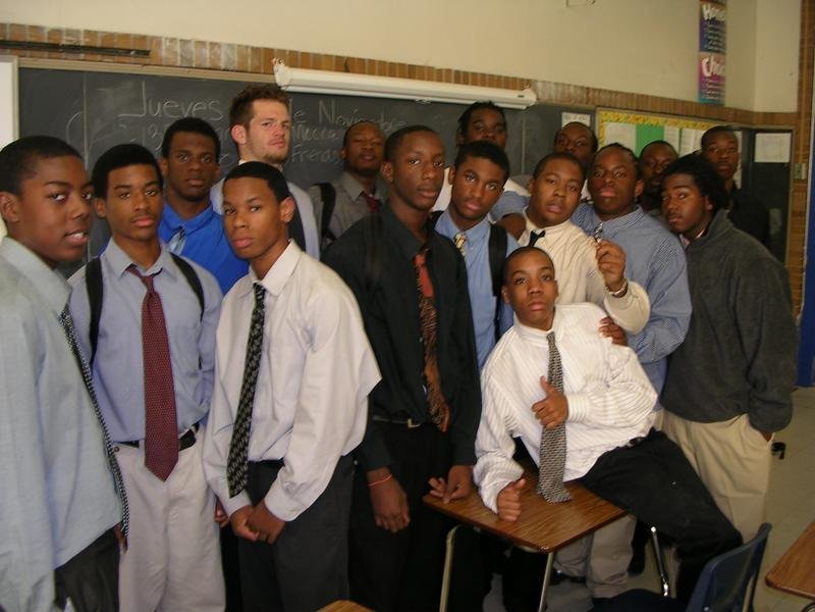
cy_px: 306
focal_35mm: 38
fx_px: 895
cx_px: 408
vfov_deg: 37.7
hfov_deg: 49.0
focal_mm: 5.8
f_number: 2.8
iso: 50
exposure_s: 1/30
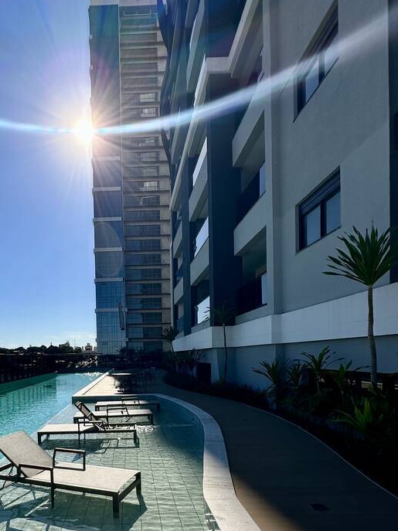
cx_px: 127
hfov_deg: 59.4
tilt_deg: +0.4
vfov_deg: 73.7
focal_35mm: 22
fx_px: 337
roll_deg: +0.7
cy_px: 361
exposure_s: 1/6494
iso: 50
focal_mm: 2.22
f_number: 2.2
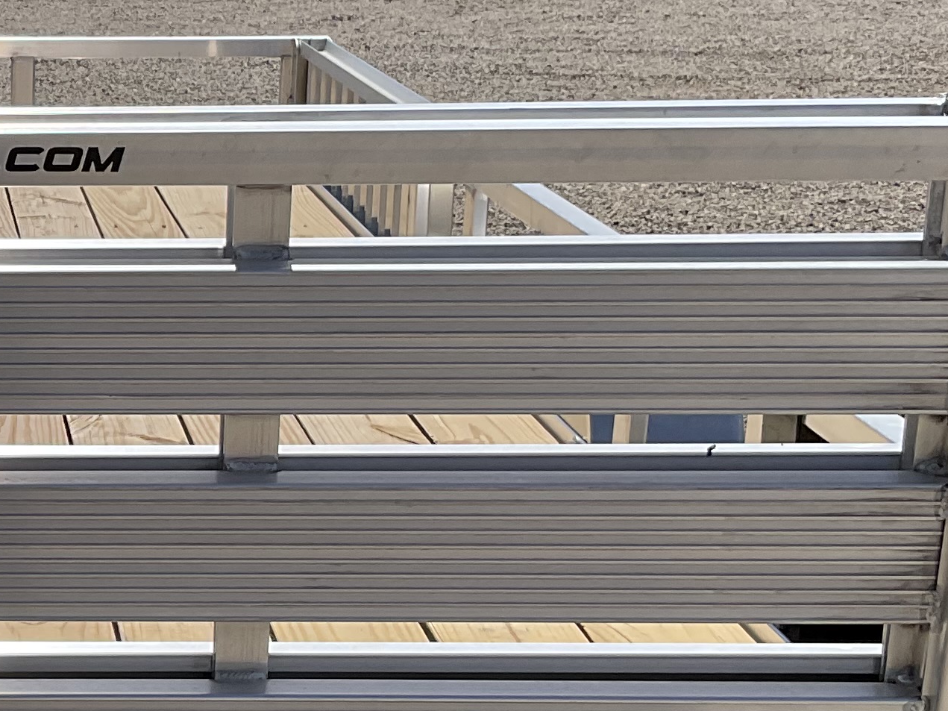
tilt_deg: -14.5
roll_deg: +0.8
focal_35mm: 92
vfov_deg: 16.1
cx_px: -116
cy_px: 410
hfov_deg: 20.3
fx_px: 2519
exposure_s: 1/3125
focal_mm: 3
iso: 20
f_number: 1.8
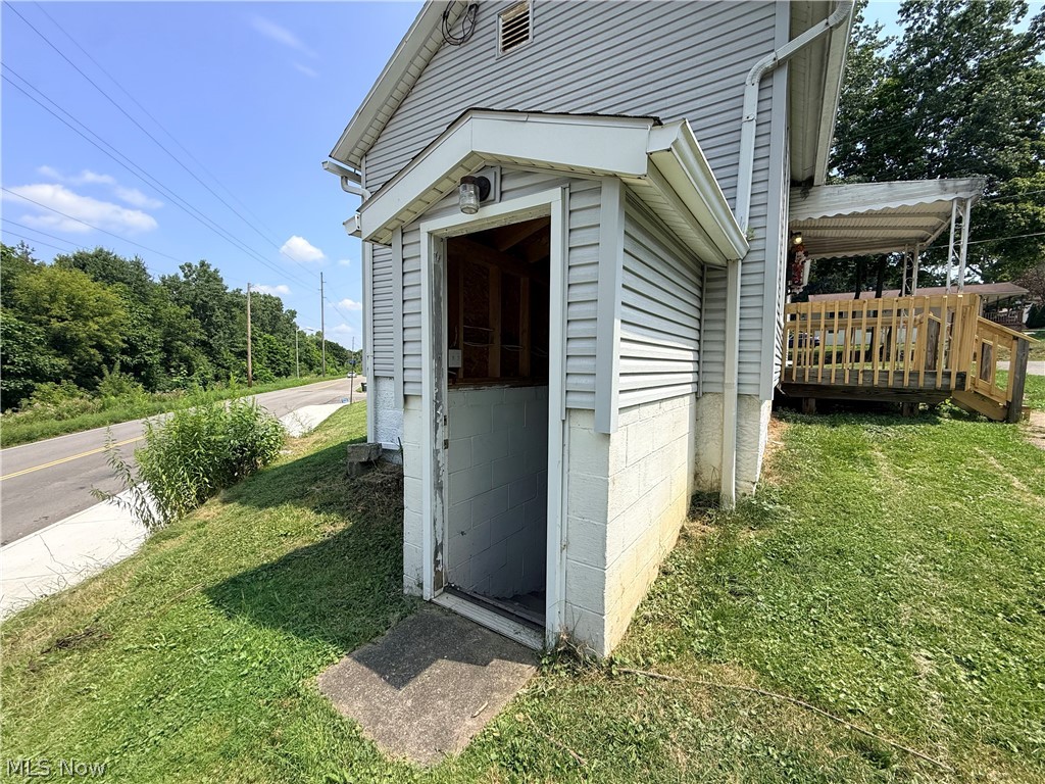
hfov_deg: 102.1
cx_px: 522
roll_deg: -1.1
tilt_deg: -3.6
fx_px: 423
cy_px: 392
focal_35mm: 14
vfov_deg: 85.7
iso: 50
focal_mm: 2.22
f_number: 2.2
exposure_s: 1/1901
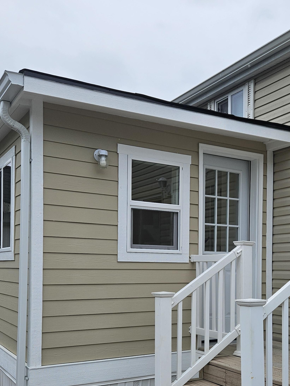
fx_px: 469
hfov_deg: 33.9
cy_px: 279
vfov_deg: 43.6
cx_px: 203
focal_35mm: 42
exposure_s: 1/1659
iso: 32
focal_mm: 5.4
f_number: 1.8
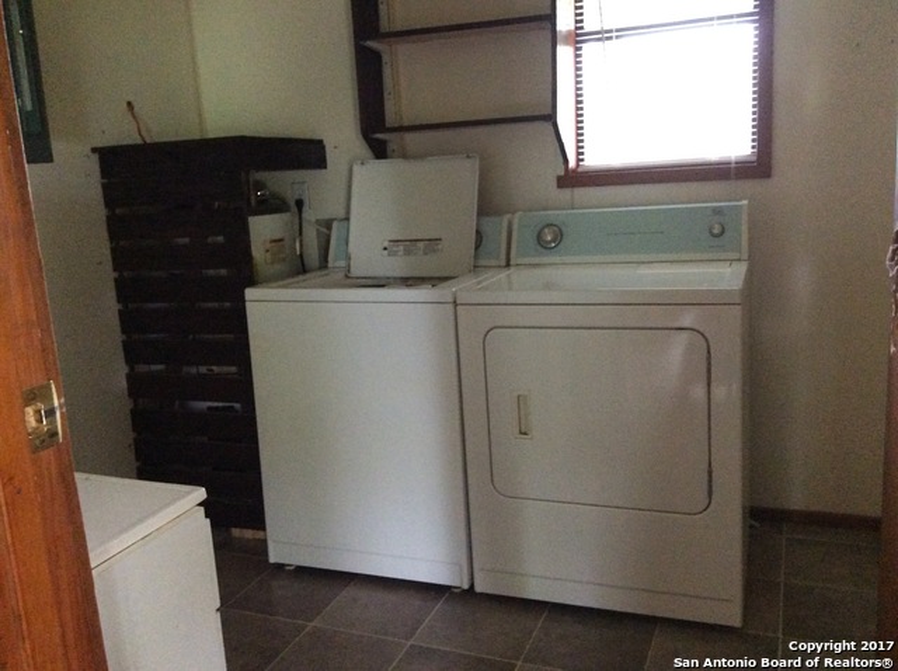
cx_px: 449
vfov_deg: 44.1
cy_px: 336
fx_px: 829
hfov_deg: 56.9
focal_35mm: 32
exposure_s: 1/15
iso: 500
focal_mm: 3.3
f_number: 2.4
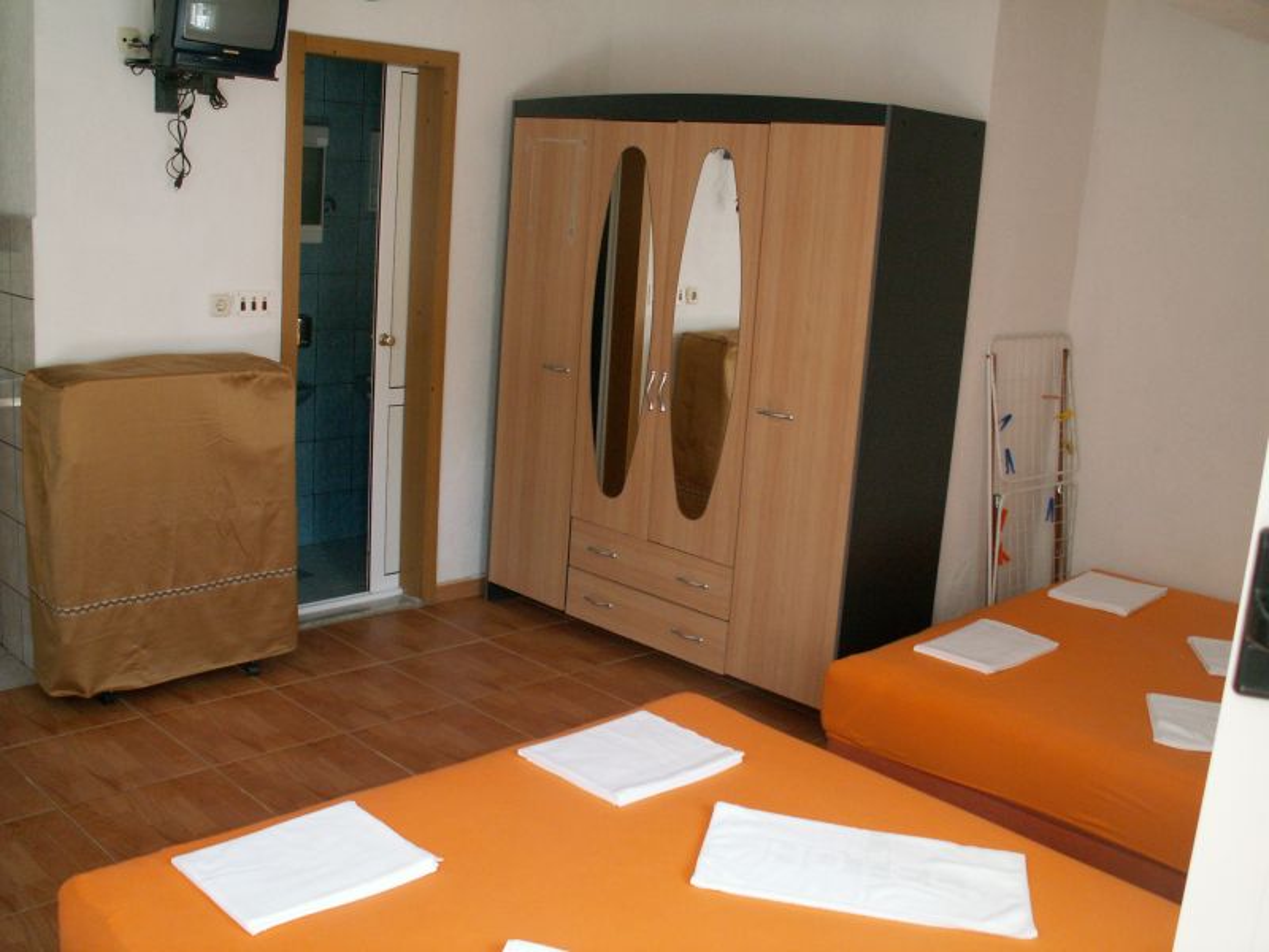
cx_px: 634
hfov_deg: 52.6
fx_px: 1283
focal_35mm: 35
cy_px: 476
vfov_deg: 40.7
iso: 100
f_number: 2.8
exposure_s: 1/40
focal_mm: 5.86
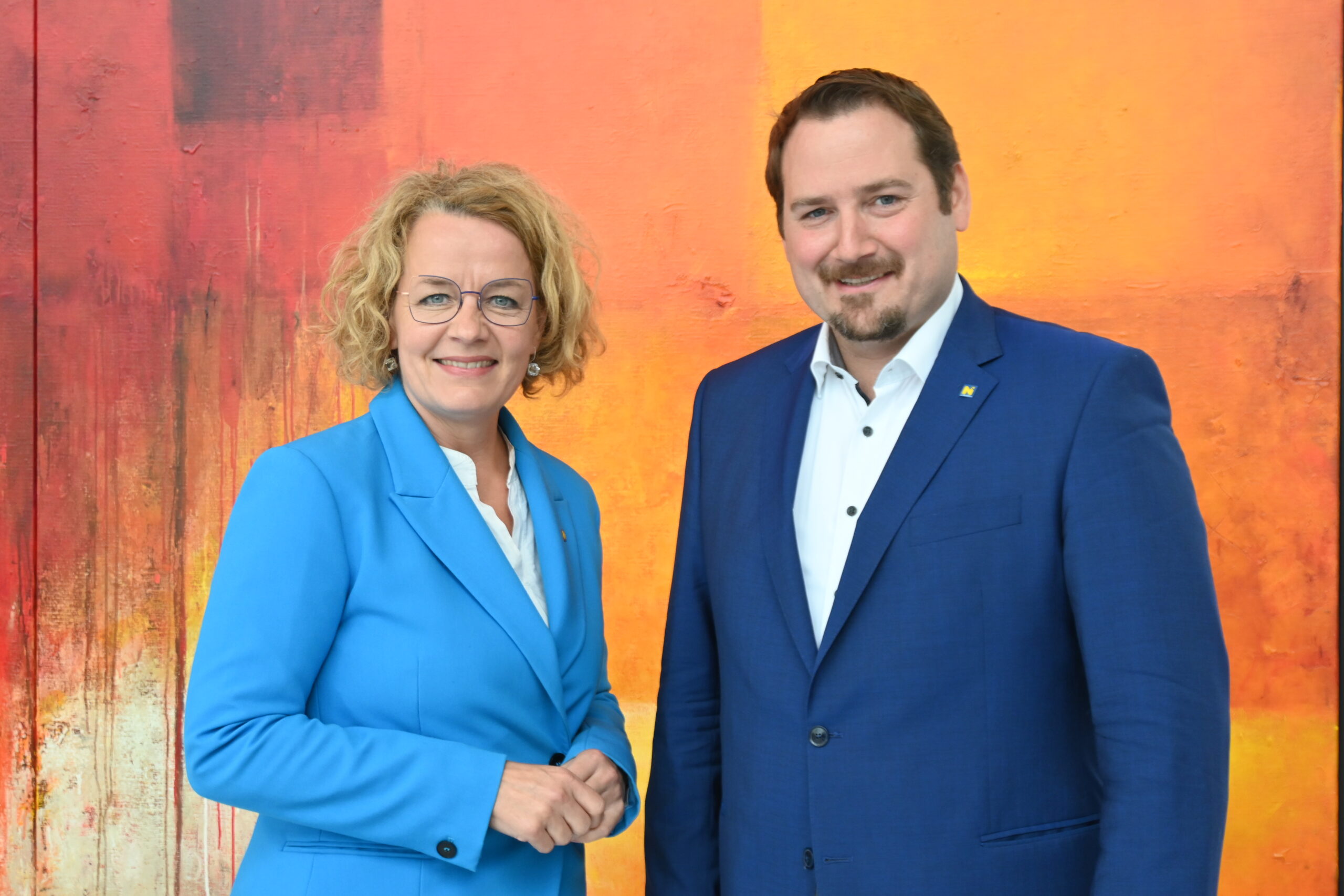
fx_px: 1904
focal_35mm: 51
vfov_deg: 26.5
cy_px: 448
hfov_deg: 38.9
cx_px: 672
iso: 900
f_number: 5
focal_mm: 34
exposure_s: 1/125
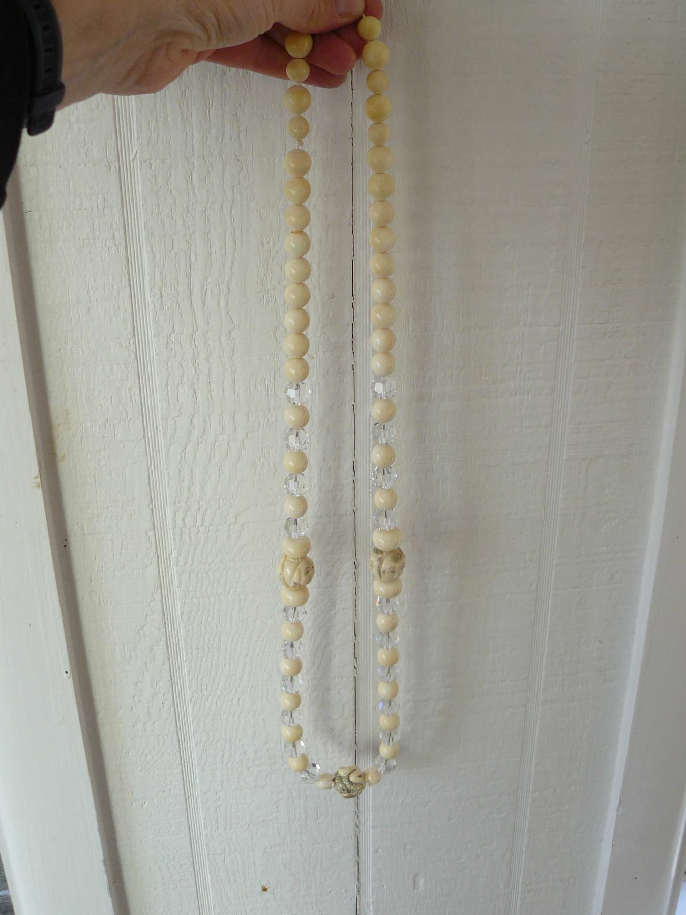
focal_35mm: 41
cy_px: 425
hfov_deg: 35.1
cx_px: 384
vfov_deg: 45.7
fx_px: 1083
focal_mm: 6
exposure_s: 1/60
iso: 100
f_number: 2.8
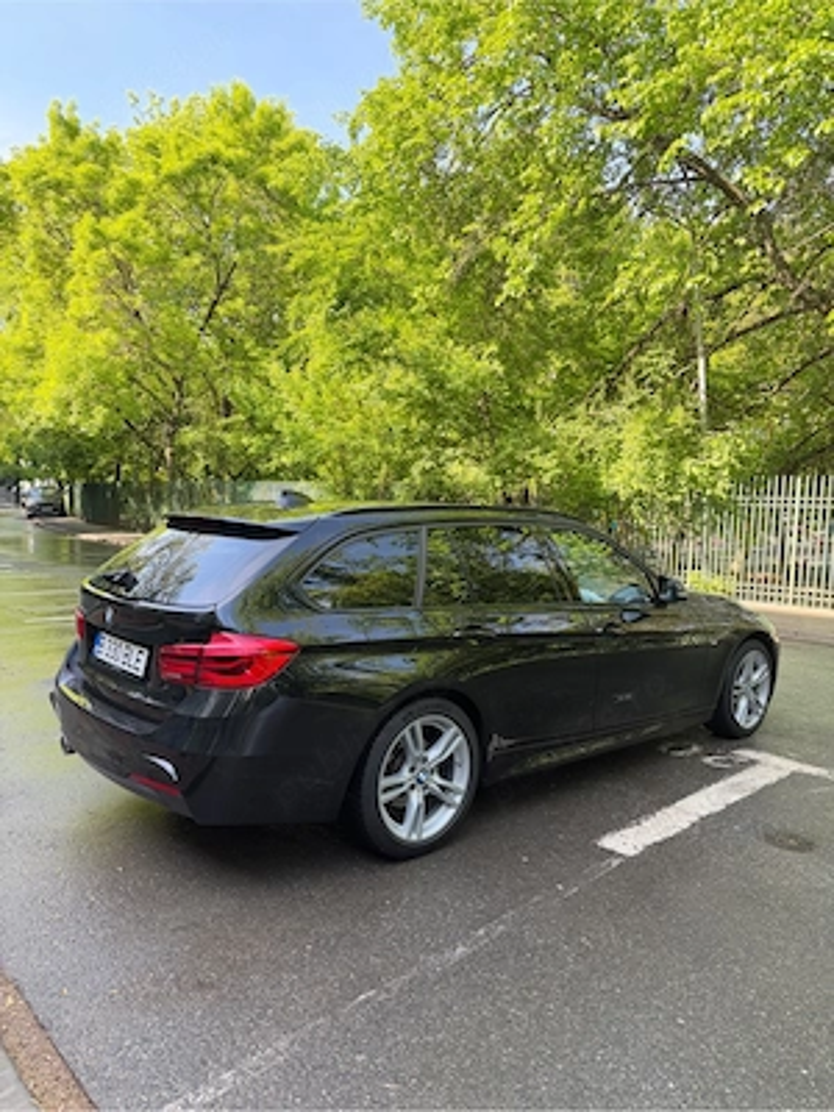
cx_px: 417
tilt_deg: -5.1
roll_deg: -0.6
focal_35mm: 24
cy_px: 556
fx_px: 771
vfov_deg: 71.6
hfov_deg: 56.8
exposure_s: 1/219
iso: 160
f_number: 1.78
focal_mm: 6.76
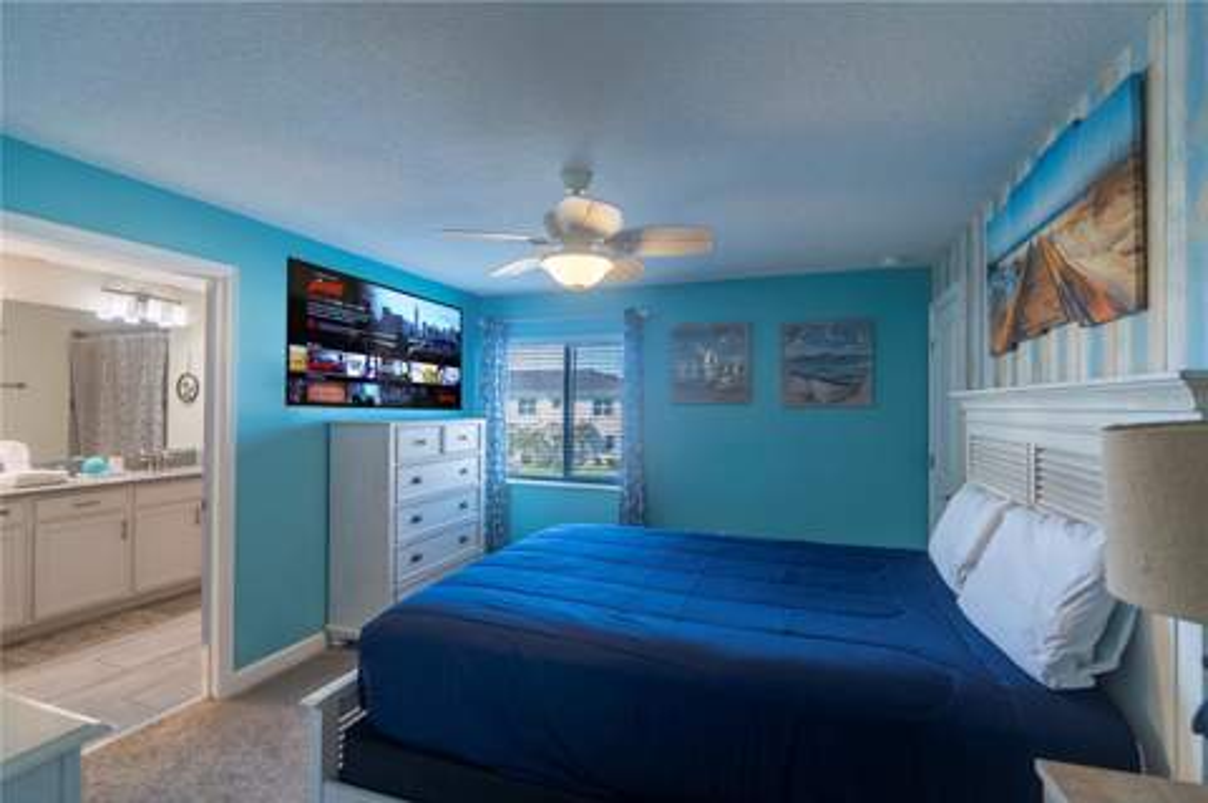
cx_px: 604
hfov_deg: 96.8
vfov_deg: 73.6
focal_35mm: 16
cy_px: 402
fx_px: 536
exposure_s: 1/125
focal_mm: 16
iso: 125
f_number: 4
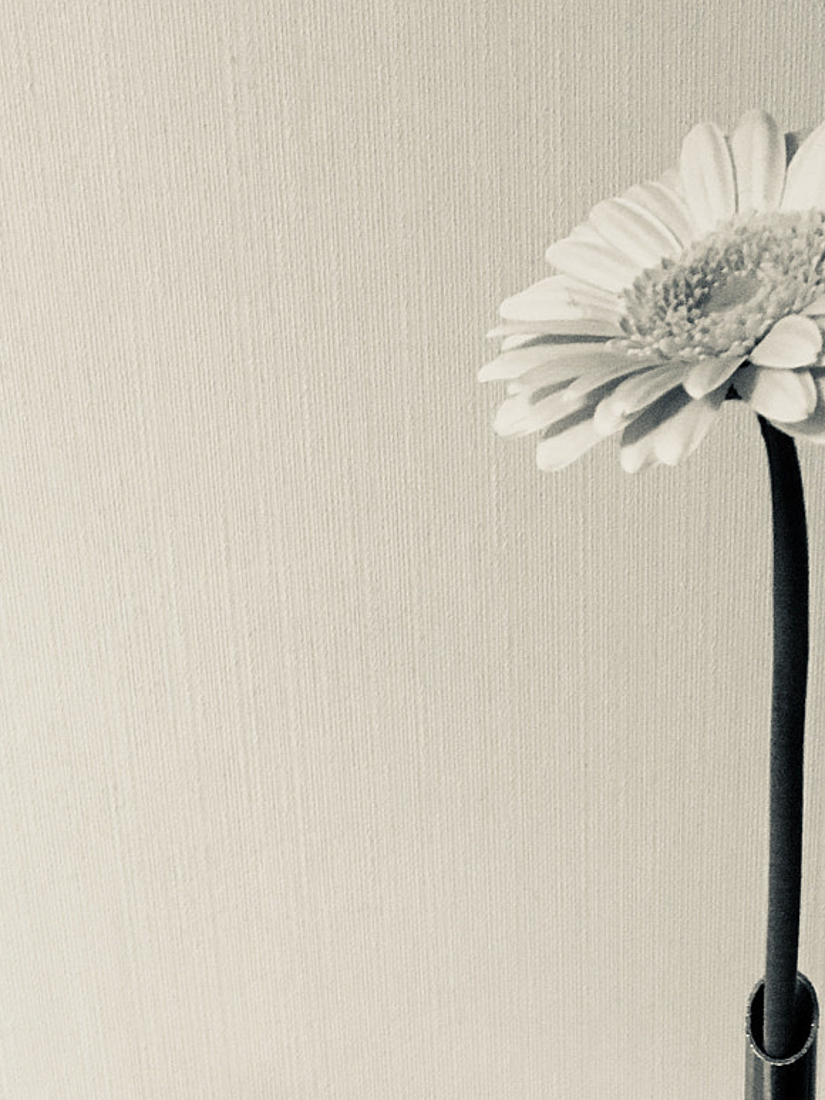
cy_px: 946
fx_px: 1906
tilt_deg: -24.7
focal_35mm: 60
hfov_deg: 24.1
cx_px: 179
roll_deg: +5.1
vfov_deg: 31.0
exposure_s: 1/17
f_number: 2.2
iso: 250
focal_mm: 4.15
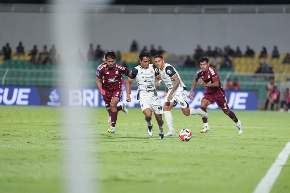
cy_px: 96
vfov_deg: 4.6
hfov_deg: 6.9
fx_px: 2416
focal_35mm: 300
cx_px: 145
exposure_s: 1/1600
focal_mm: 300
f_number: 2.8
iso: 3200
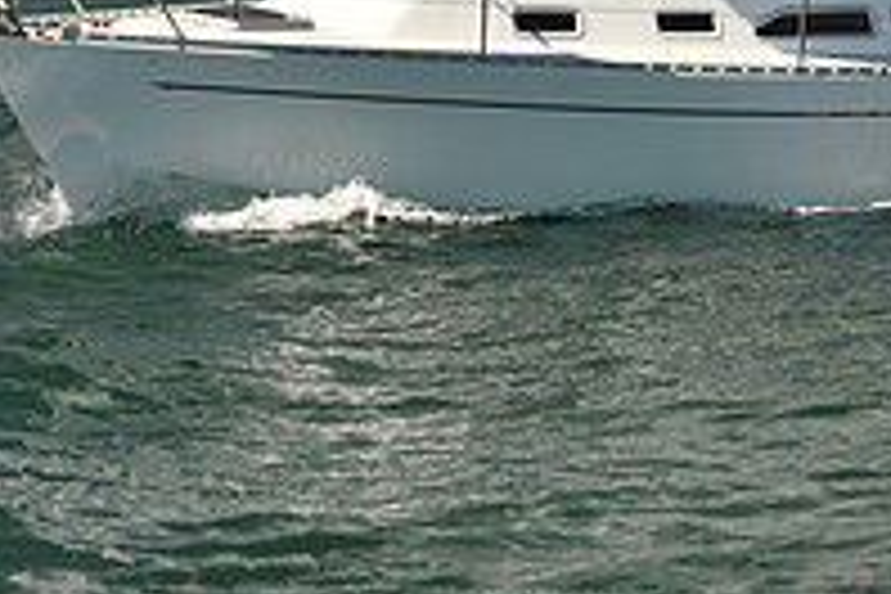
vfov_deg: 6.7
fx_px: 5073
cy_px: -92
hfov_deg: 10.0
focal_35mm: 205
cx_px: 576
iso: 250
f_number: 5
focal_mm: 70
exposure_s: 1/800
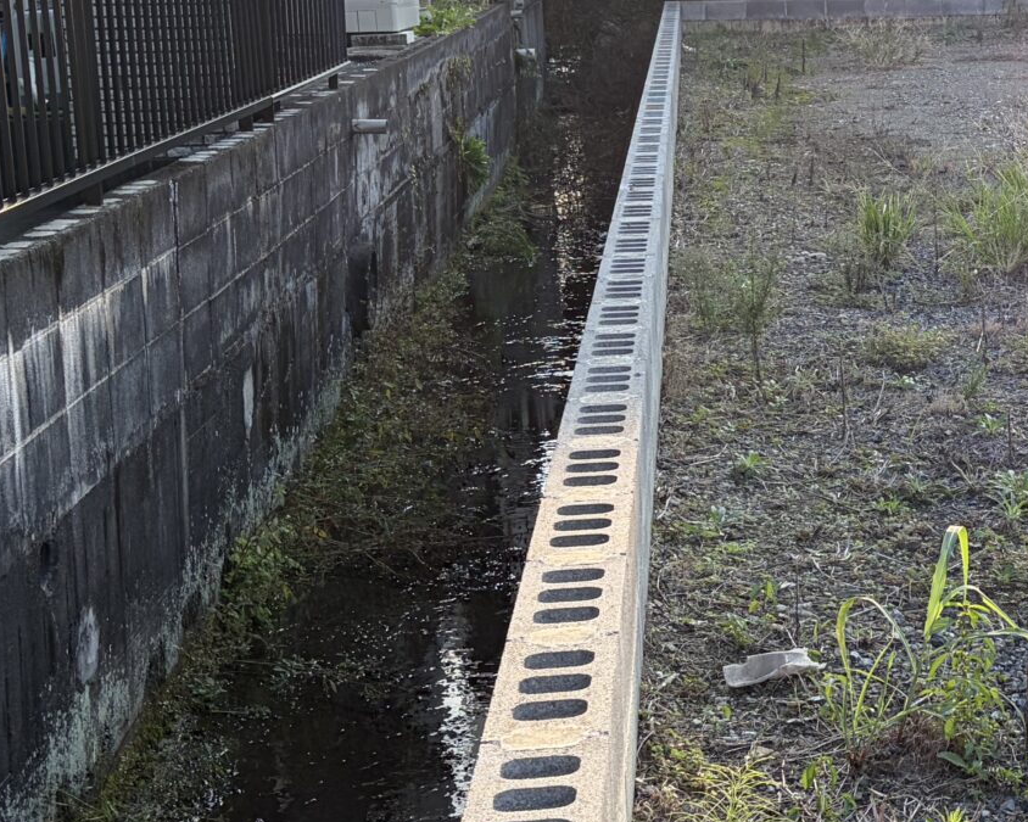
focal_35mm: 77
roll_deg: +0.6
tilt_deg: -10.4
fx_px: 2342
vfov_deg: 19.9
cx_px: 1118
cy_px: 292
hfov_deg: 23.3
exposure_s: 1/764
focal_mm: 5.96
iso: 64
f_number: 1.6
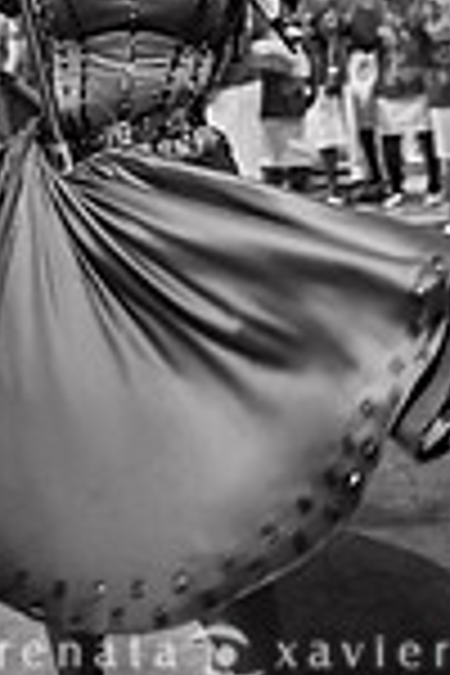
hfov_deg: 18.9
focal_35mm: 72
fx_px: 1350
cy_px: -279
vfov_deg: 23.6
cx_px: 216
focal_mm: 24
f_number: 1.8
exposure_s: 1/320
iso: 1600
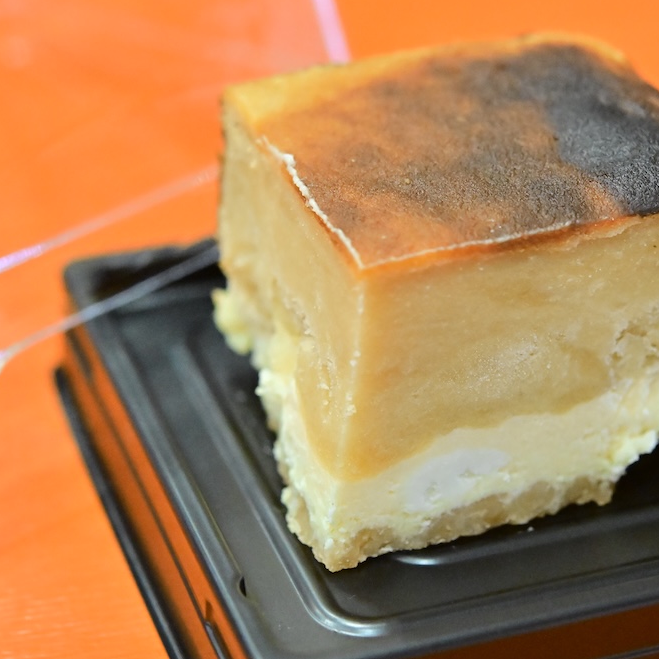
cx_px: 445
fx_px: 2498
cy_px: 327
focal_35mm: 116
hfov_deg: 15.0
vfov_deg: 15.0
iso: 4000
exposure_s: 1/125
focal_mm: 60
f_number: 5.6
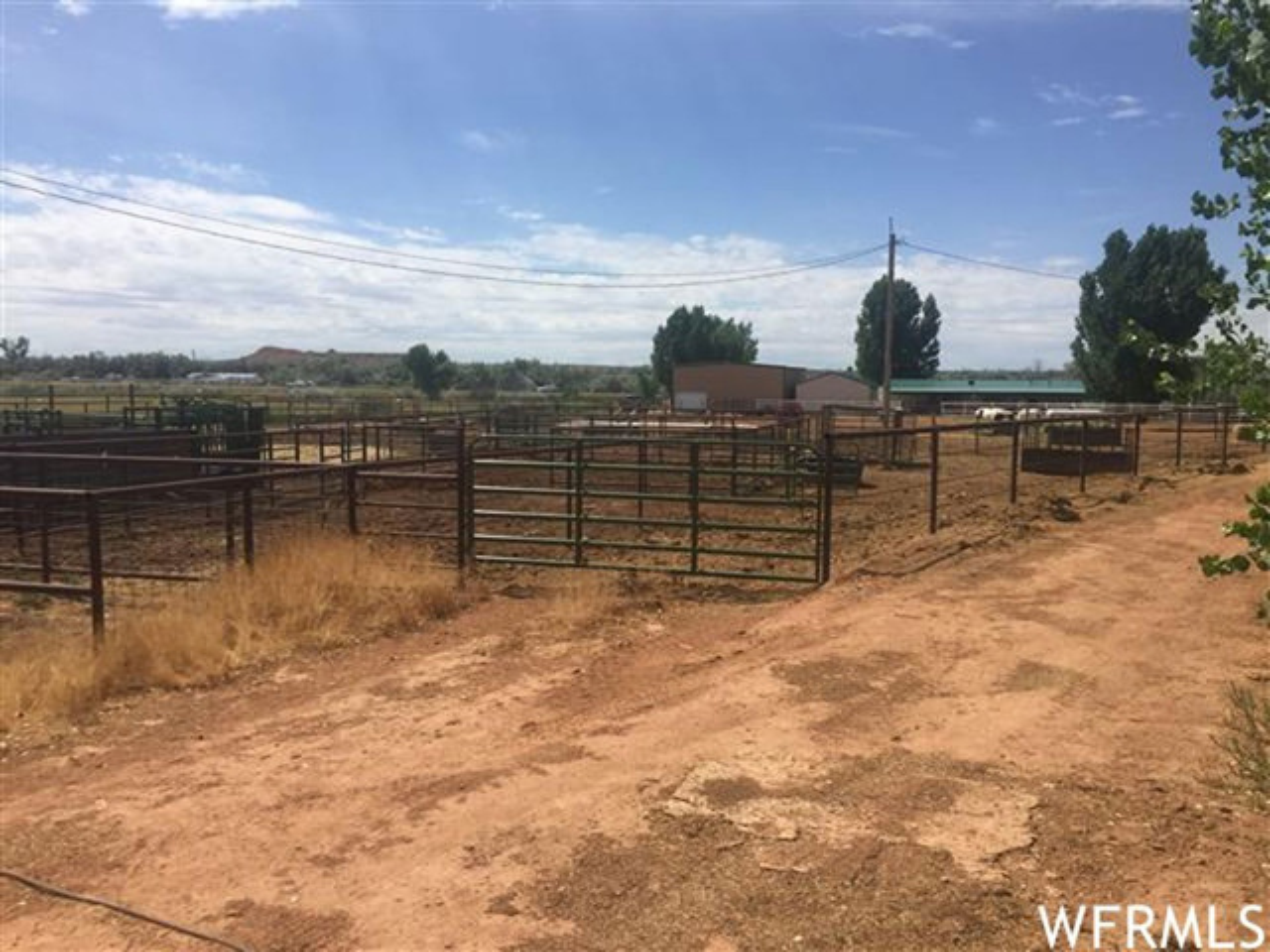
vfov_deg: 48.2
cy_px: 476
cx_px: 635
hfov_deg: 61.7
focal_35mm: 29
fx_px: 1064
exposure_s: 1/3597
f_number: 2.2
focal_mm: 4.15
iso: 32
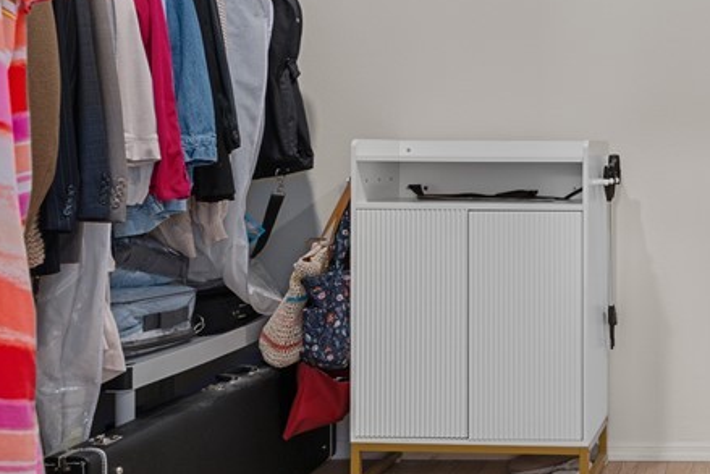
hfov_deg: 36.0
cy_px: 147
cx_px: 742
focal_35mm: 48
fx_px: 952
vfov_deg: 27.7
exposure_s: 1/2.5
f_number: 8
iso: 250
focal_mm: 13
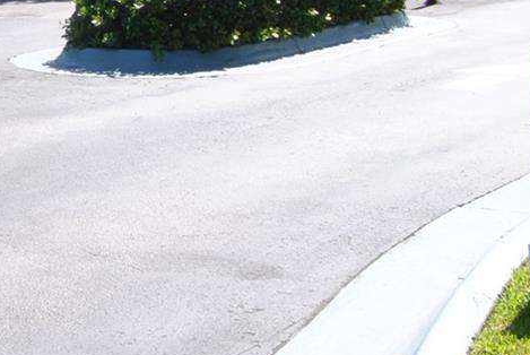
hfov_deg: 16.1
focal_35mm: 118
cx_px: -240
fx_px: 1735
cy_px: -55
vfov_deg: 11.5
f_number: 4.5
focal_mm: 23
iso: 200
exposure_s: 1/80
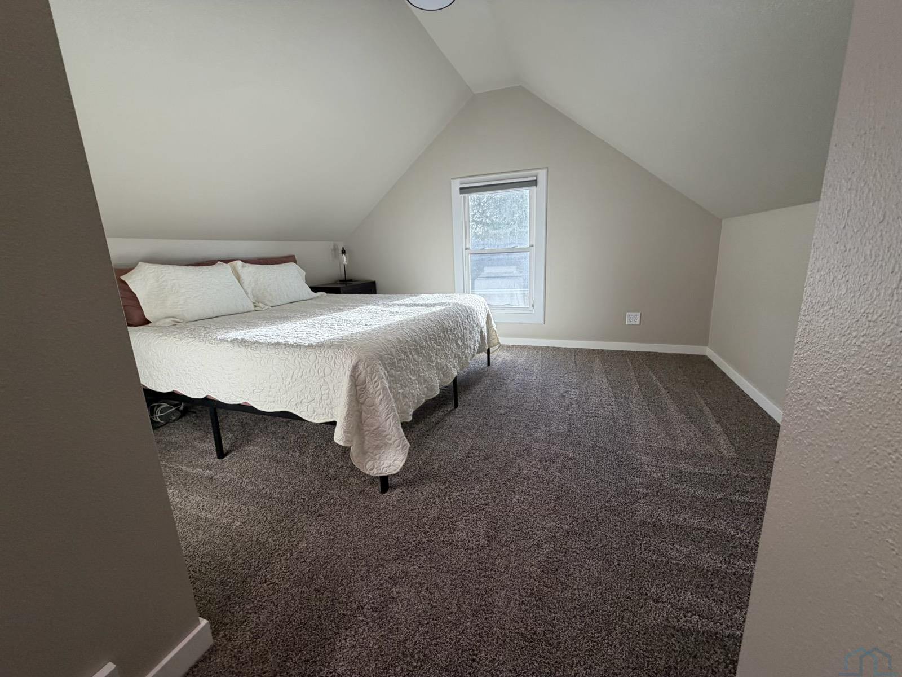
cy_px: 338
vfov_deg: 85.7
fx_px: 365
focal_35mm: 14
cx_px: 451
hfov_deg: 102.1
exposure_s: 1/121
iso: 160
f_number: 2.2
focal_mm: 2.22
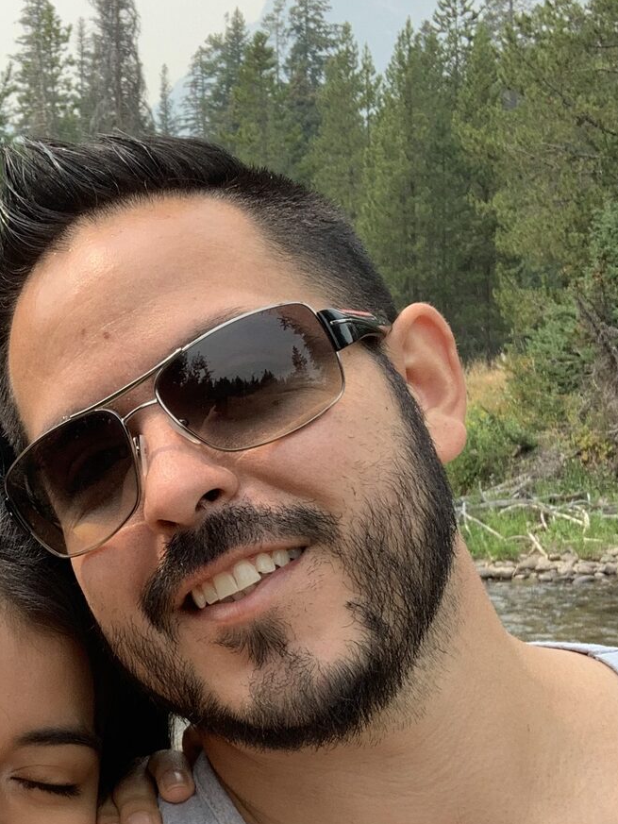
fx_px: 1571
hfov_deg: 21.7
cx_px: 46
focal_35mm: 66
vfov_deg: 29.1
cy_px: 569
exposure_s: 1/348
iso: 16
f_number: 2.2
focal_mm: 2.87
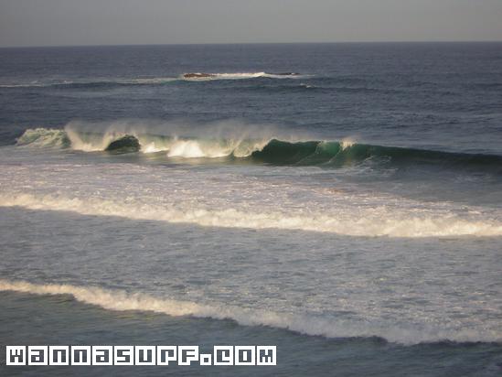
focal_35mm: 108
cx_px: 251
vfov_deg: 13.7
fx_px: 1567
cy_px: 188
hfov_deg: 18.2
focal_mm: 14.1
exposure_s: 1/399
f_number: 4.7
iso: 50
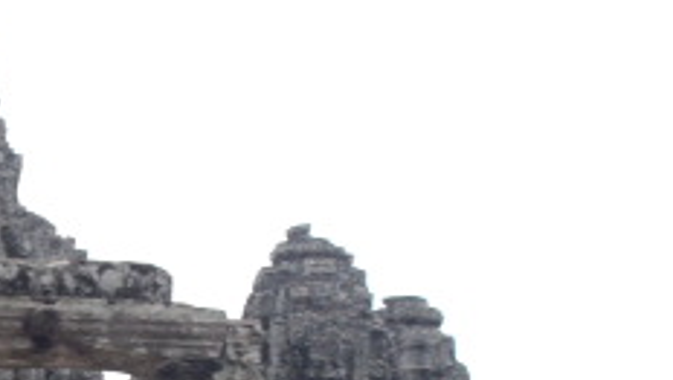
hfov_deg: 19.1
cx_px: -35
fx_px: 1929
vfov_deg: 11.1
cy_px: 426
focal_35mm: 108
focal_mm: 6.3
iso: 100
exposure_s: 1/125
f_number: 7.8
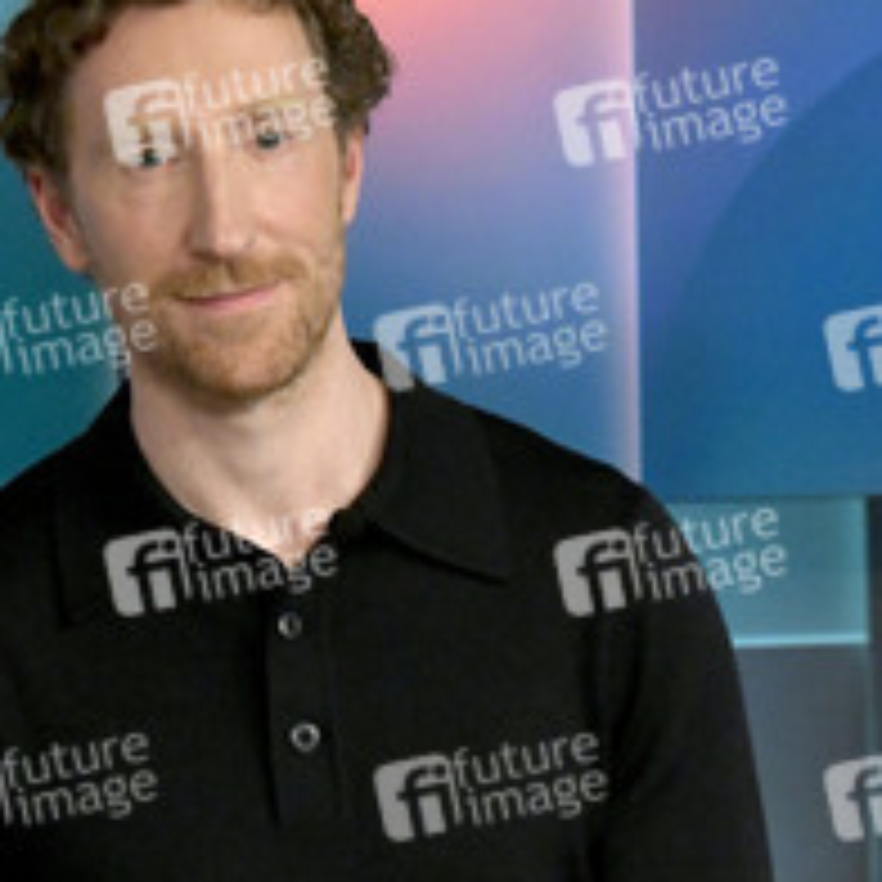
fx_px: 2248
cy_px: 450
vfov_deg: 22.2
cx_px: 101
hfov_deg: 21.7
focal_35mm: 78
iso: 2500
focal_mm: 40
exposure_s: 1/200
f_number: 5.6
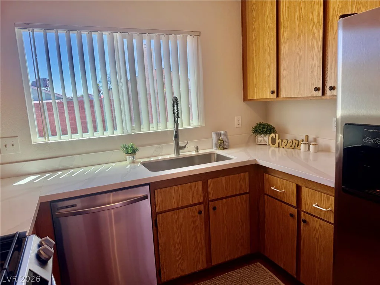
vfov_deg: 56.8
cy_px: 142
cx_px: 190
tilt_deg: -11.3
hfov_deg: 71.6
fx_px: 263
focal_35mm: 24
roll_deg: +3.8
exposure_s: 1/695
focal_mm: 6.76
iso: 100
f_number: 1.78
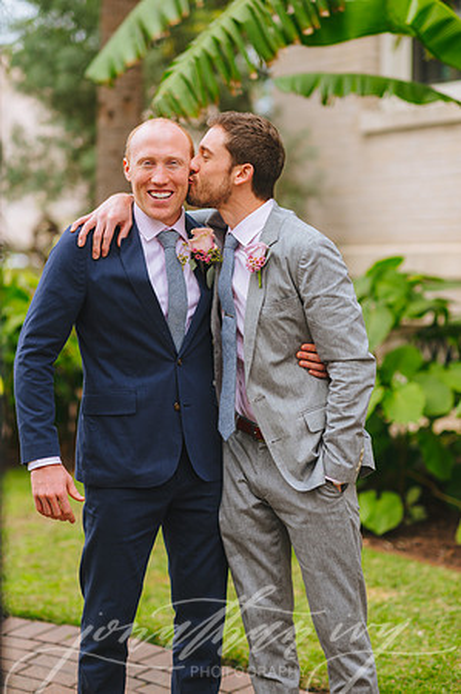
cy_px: 347
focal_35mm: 85
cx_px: 230
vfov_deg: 23.9
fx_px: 1636
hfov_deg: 16.0
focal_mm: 85
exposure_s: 1/2000
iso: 200
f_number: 2.2
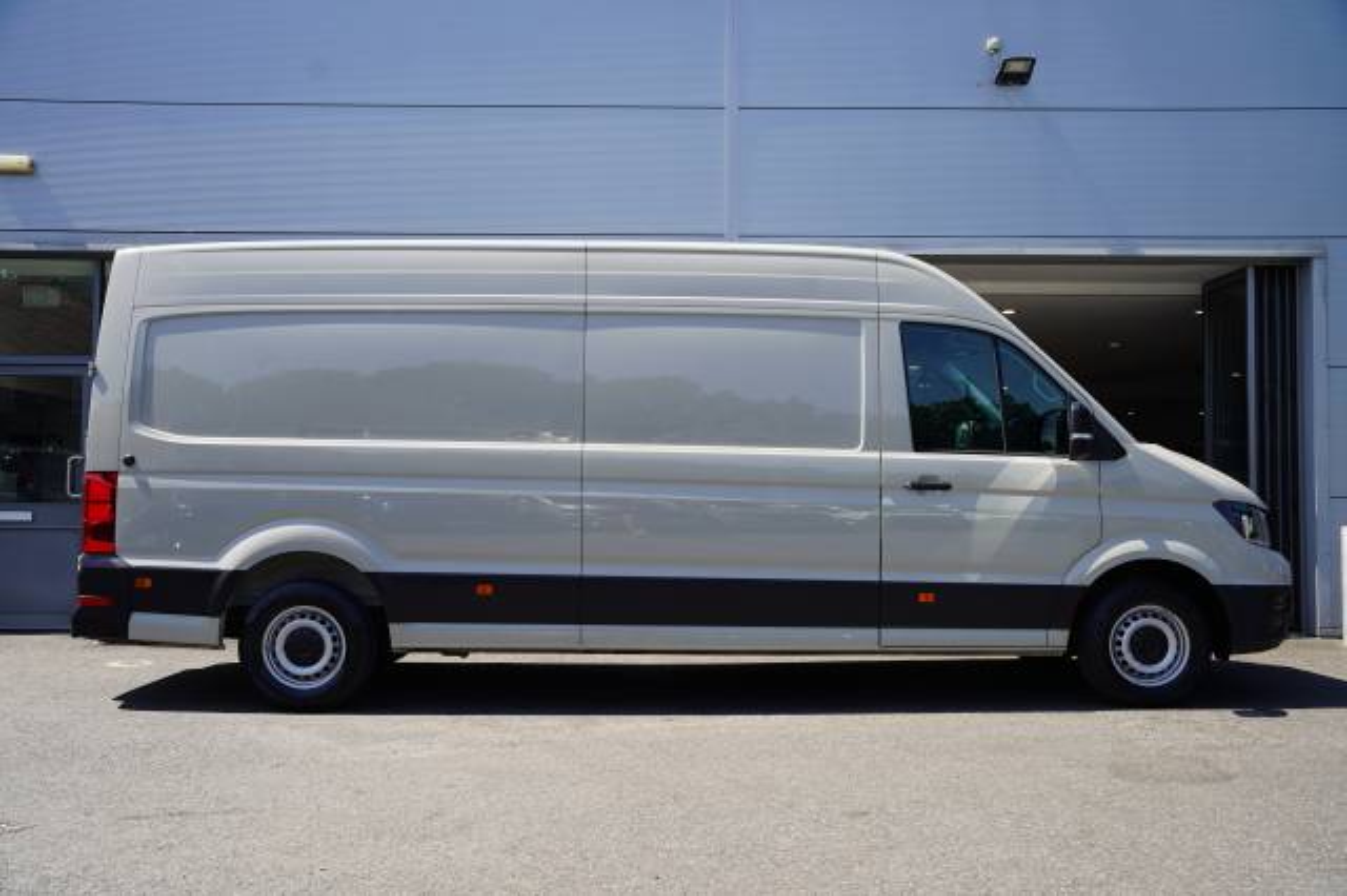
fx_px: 1309
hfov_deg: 54.5
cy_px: 448
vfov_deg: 37.8
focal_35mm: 35
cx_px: 674
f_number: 5
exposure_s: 1/160
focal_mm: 35
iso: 100
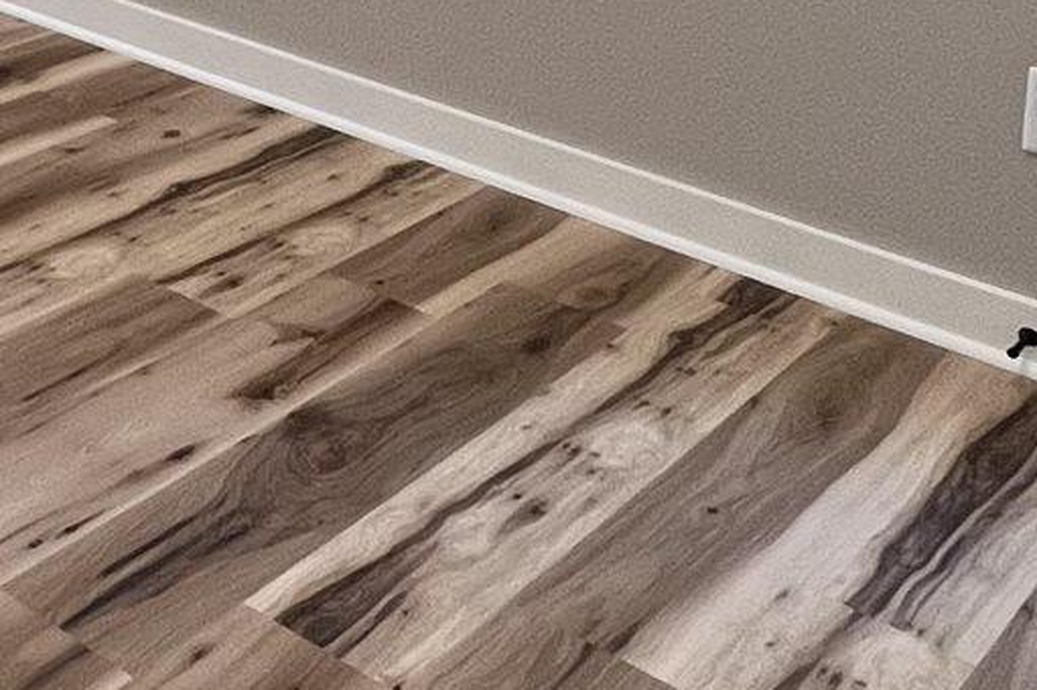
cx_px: -422
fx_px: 1756
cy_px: -463
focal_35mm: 61
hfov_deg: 26.2
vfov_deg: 18.5
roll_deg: -1.3
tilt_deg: -4.7
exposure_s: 1/120
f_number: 1.8
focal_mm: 1.57
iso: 200
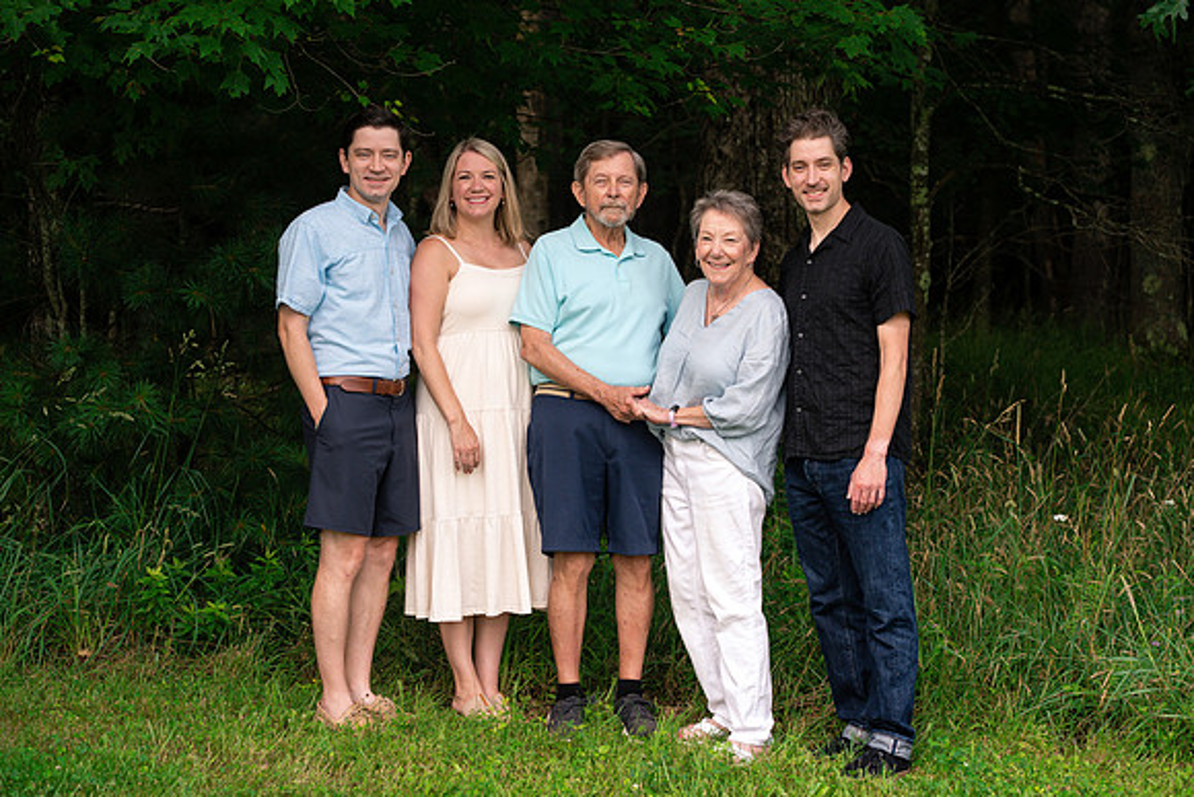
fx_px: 2939
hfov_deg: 23.0
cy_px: 404
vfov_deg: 15.4
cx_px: 572
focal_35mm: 89
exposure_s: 1/800
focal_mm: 85
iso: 400
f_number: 4.5
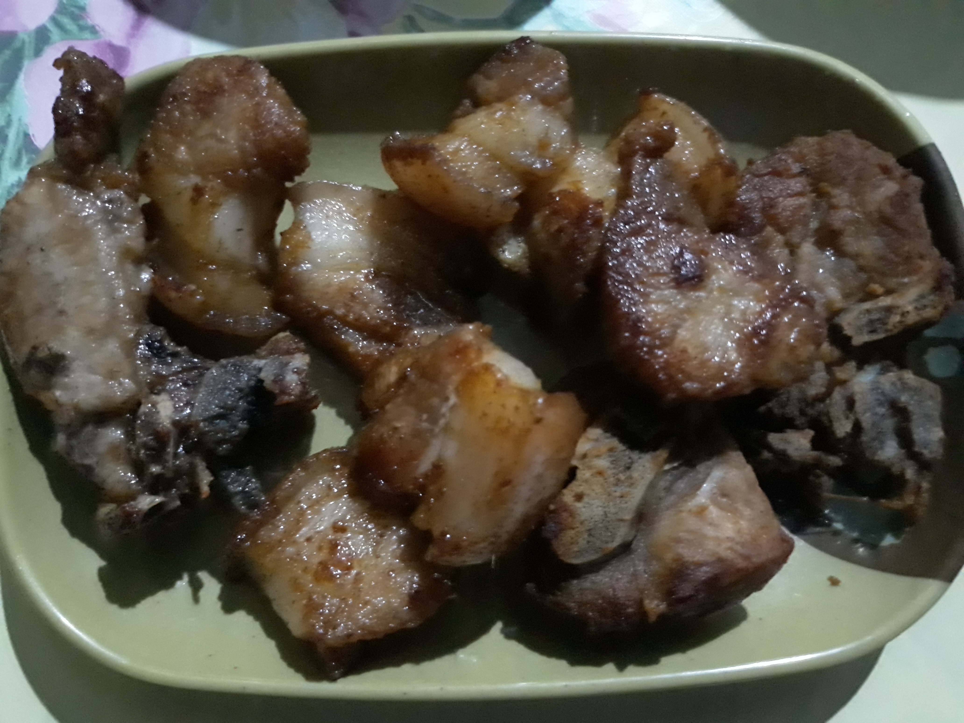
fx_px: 752
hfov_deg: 65.3
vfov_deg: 51.4
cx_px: 482
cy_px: 362
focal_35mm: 27
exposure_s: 1/10
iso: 1600
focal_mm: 3.71
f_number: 1.7
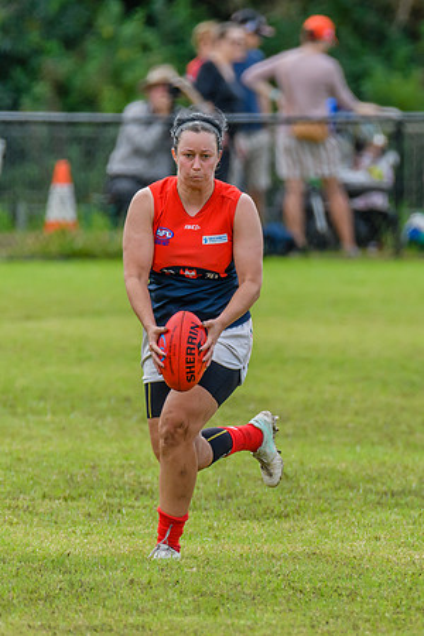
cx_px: 389
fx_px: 15716
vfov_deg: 2.3
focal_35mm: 890
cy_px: 370
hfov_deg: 1.5
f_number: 6.3
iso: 1250
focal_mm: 460
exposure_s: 1/2000
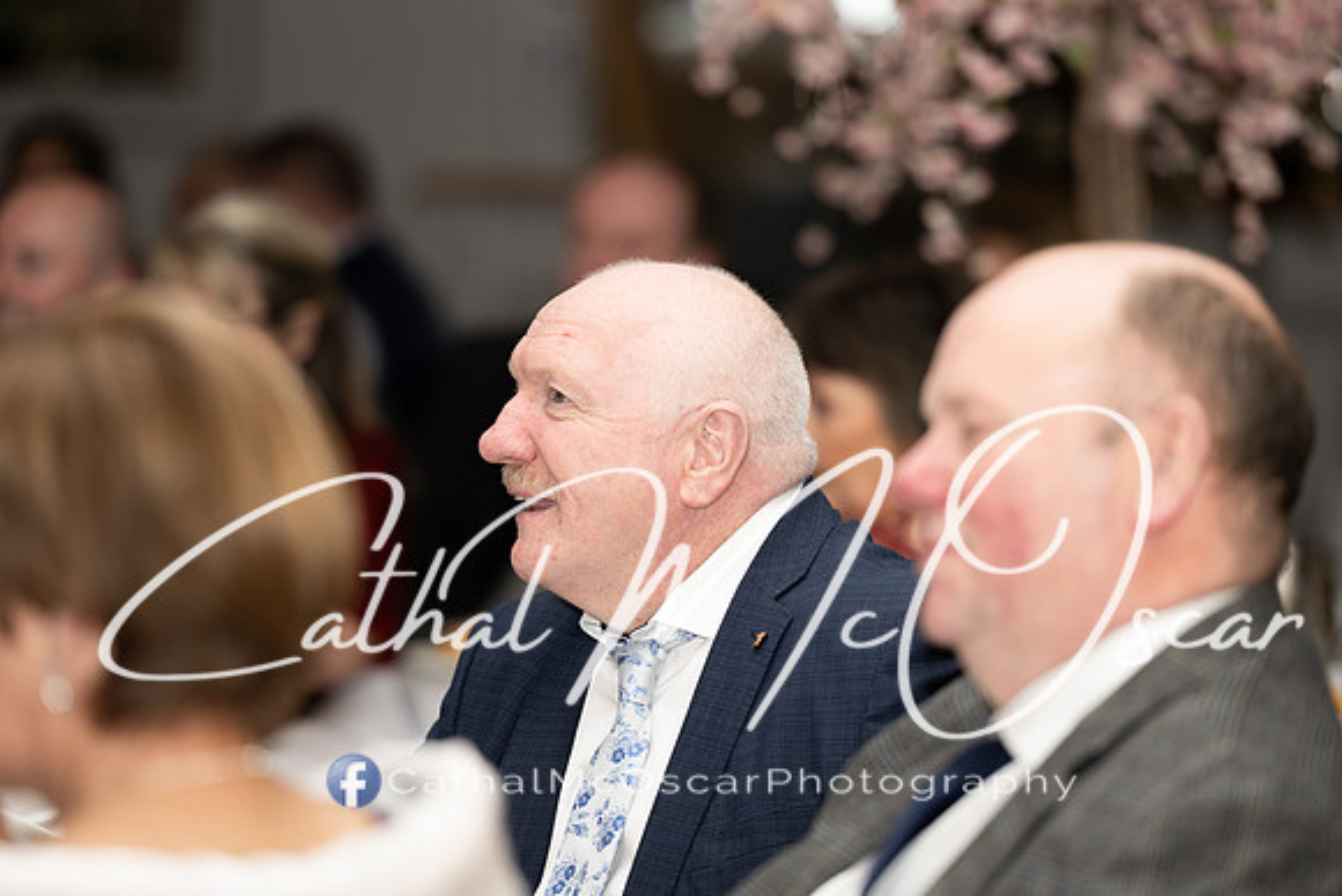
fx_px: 7084
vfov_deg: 7.2
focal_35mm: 190
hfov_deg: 10.8
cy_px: 448
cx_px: 671
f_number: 2.8
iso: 400
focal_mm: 190
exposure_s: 1/160
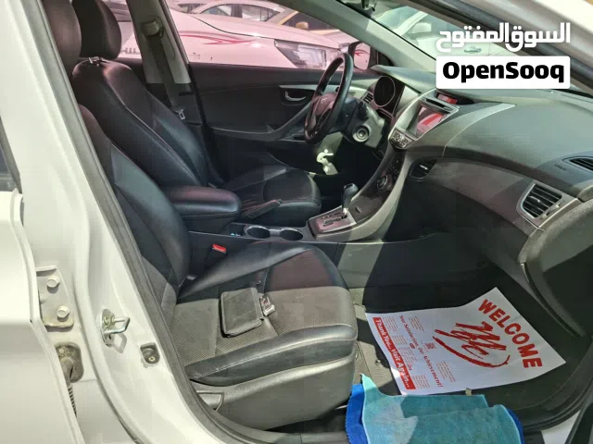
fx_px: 394
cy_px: 222
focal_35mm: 23
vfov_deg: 58.9
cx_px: 296
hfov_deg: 73.9
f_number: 1.8
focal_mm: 5.54
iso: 50
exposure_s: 1/569
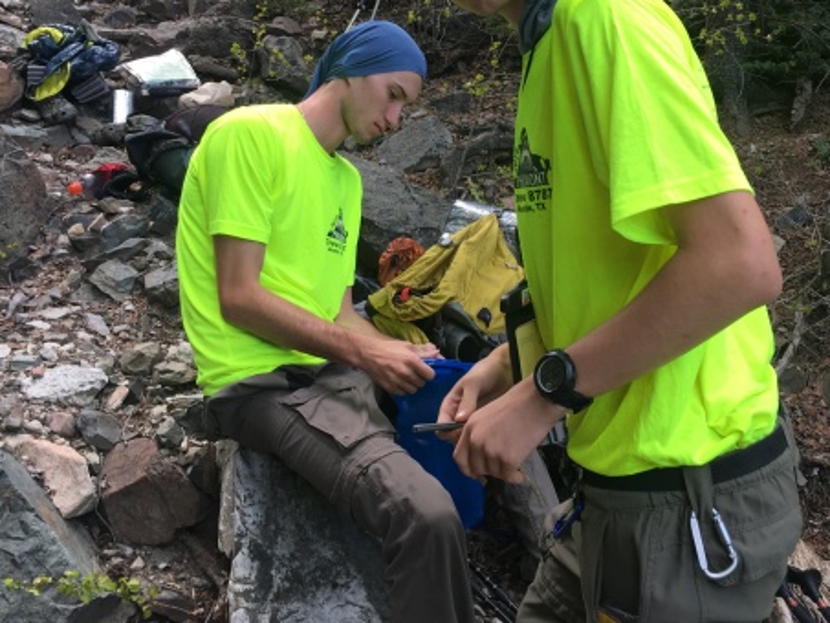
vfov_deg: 34.8
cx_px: 475
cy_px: 211
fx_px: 983
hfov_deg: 45.6
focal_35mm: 41
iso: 25
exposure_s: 1/120
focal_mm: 4.15
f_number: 2.2
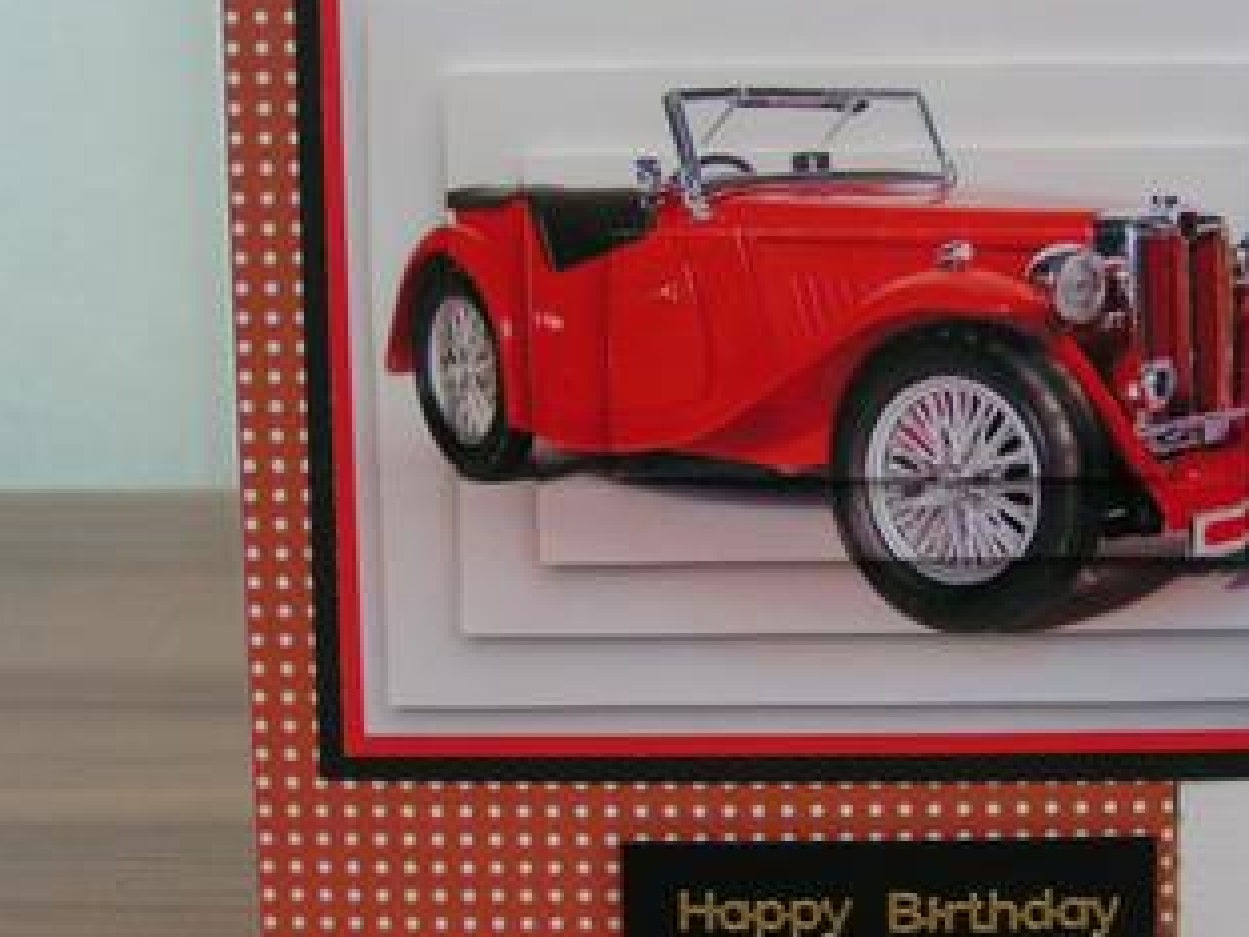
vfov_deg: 16.2
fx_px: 3283
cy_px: 436
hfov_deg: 21.4
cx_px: 889
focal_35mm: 91
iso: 200
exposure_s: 1/13
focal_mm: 9.7
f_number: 3.2
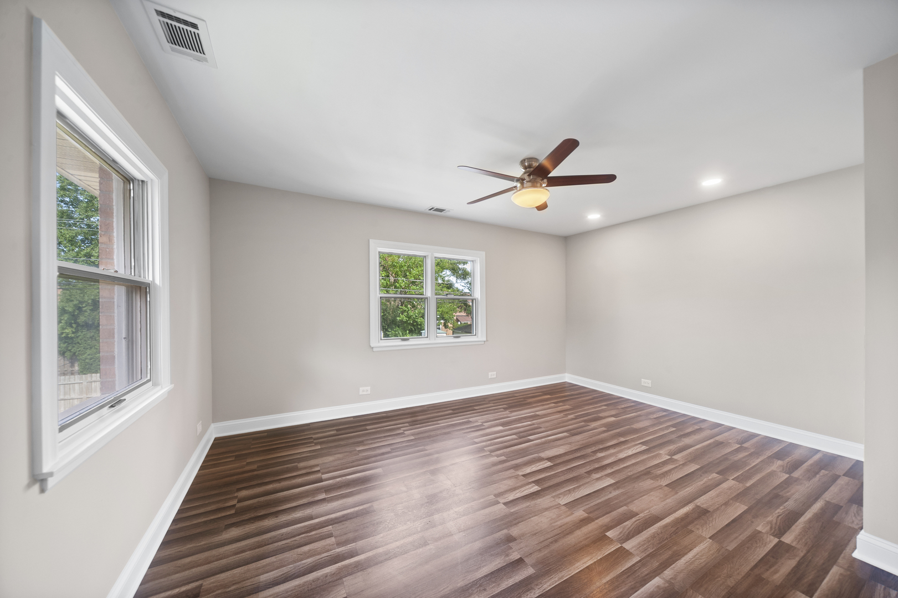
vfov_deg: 90.0
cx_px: 449
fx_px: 299
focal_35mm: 12
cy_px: 299
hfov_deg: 112.6
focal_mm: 12
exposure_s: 1/5
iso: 400
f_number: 8
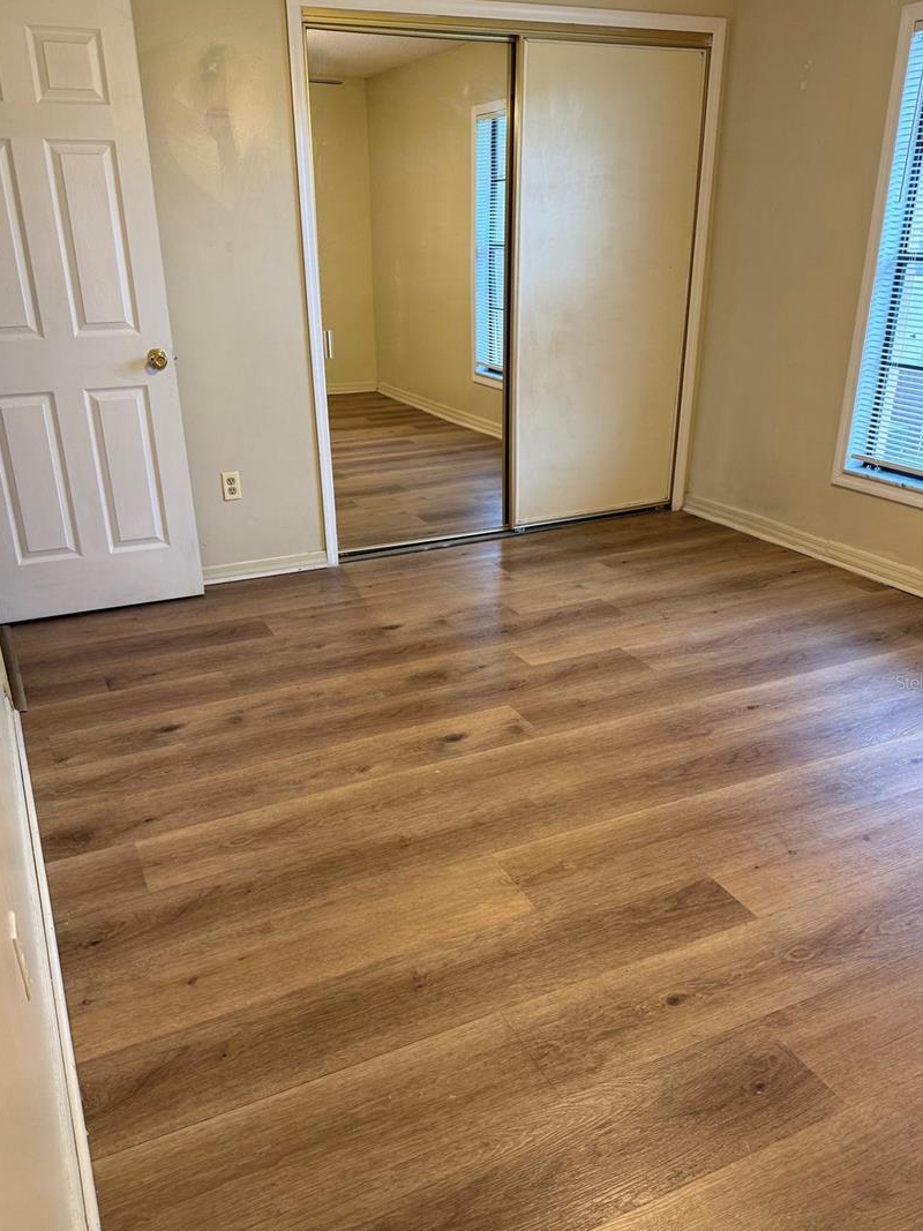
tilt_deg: -23.0
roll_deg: -0.3
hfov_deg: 51.3
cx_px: 458
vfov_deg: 65.2
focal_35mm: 27
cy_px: 682
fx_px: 960
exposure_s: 1/60
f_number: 1.78
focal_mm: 6.76
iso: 160
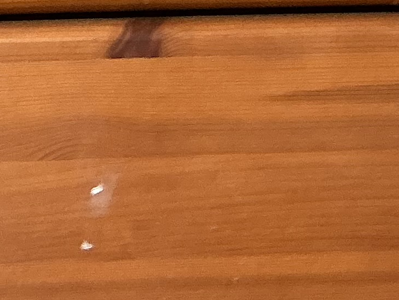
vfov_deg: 8.4
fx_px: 1856
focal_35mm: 161
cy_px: -424
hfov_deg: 12.3
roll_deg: -1.3
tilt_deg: +15.4
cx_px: 148
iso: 50
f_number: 1.8
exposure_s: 1/50
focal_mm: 3
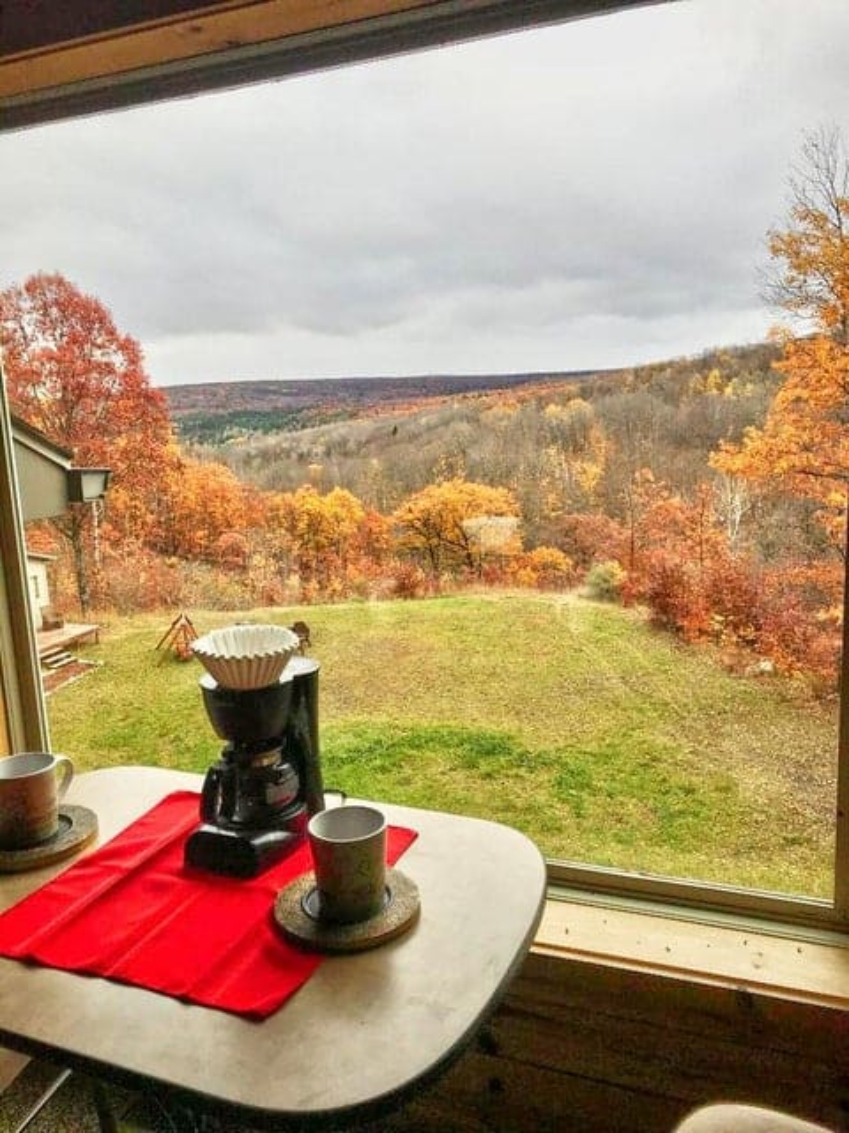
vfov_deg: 63.4
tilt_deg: -10.9
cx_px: 424
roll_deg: +2.5
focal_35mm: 28
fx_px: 916
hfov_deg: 49.7
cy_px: 566
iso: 20
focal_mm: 4
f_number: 1.8
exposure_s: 1/404
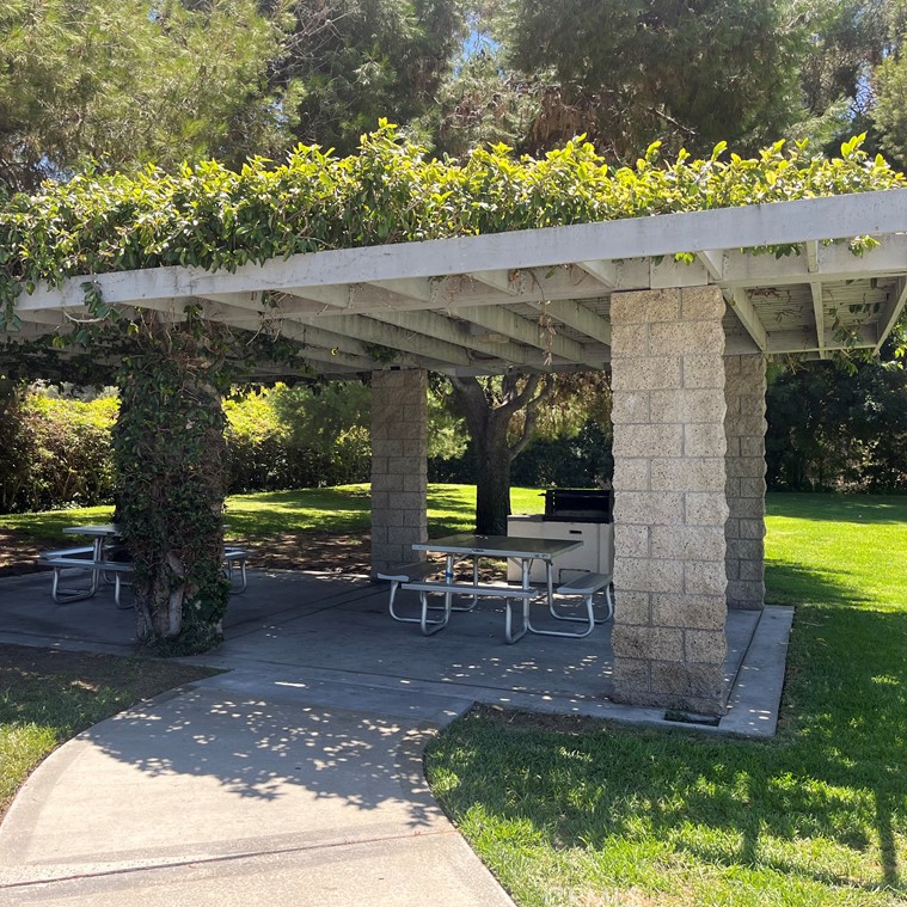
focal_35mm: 31
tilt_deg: -0.6
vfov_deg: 52.5
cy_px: 456
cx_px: 410
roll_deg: -0.4
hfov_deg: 52.4
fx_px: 919
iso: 50
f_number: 1.6
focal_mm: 5.1
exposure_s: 1/676
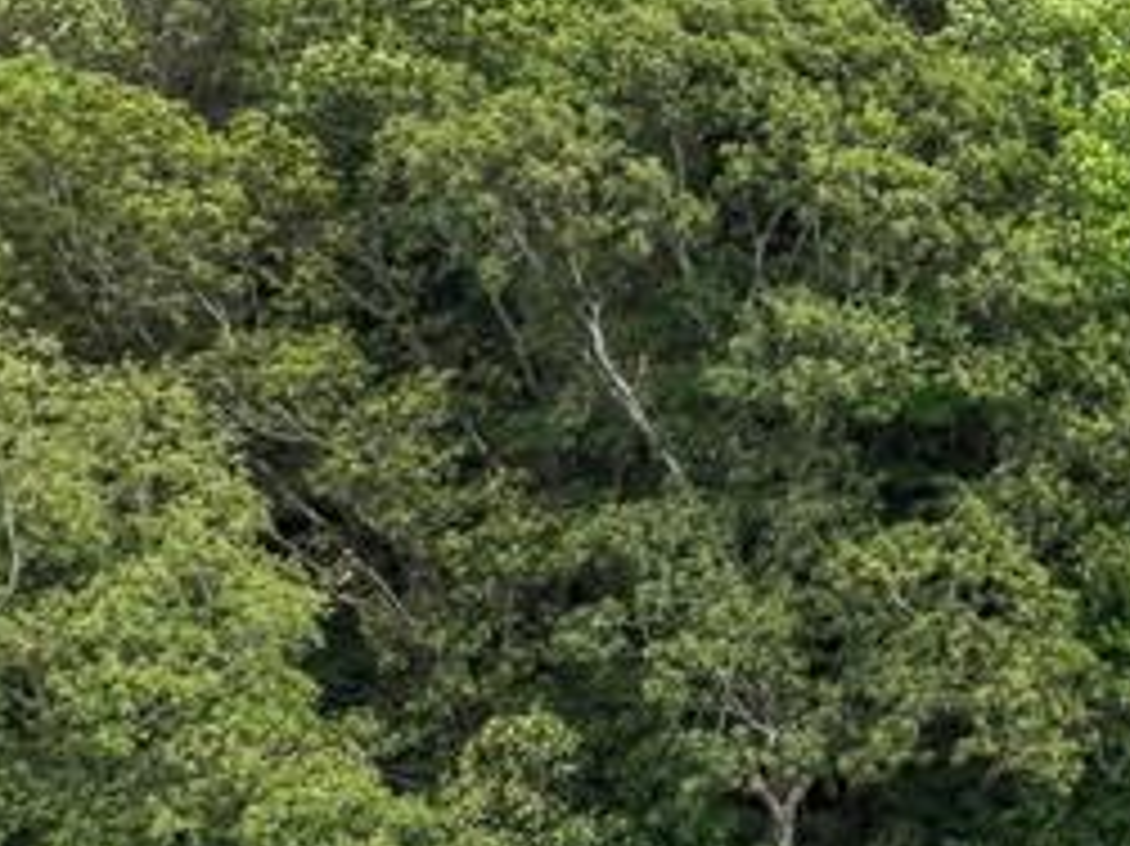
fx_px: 3198
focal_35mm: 98
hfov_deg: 17.4
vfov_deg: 14.4
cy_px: -254
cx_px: 1850
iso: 110
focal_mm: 12.3
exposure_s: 1/2000
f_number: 2.8
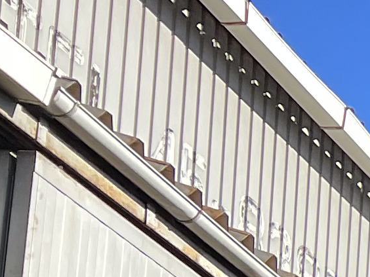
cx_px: 1204
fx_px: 1988
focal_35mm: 186
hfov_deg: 8.4
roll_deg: -0.7
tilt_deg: +9.9
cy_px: 739
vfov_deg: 7.3
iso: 50
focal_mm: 5.7
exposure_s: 1/991
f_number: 1.5
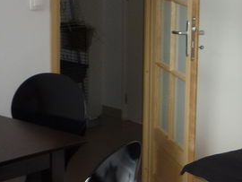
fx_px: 777
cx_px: 297
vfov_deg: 13.4
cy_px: 88
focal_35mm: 111
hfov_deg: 16.9
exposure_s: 1/30
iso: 100
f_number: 3.3
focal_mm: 5.2
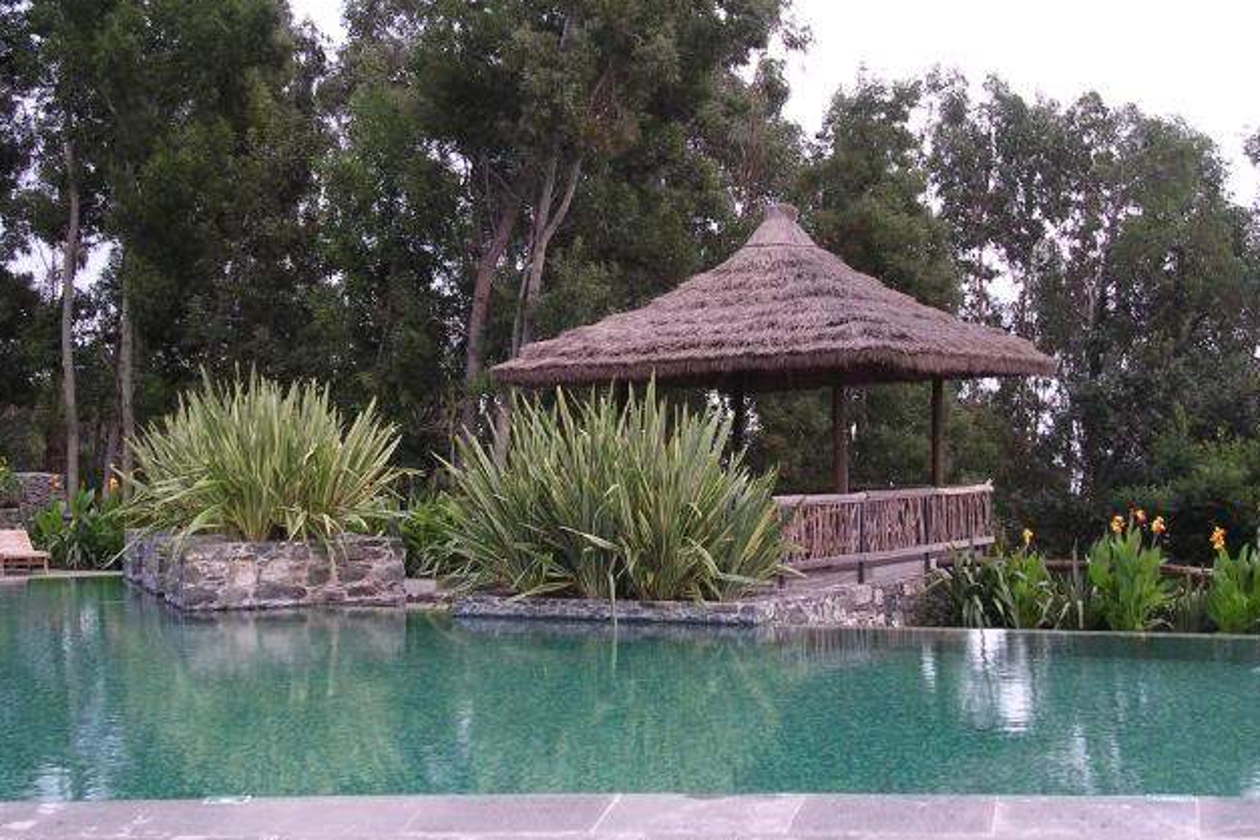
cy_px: 372
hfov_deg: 38.2
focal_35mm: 52
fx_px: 1820
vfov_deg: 26.0
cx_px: 629
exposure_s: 1/30
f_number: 3.1
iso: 112
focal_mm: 7.5
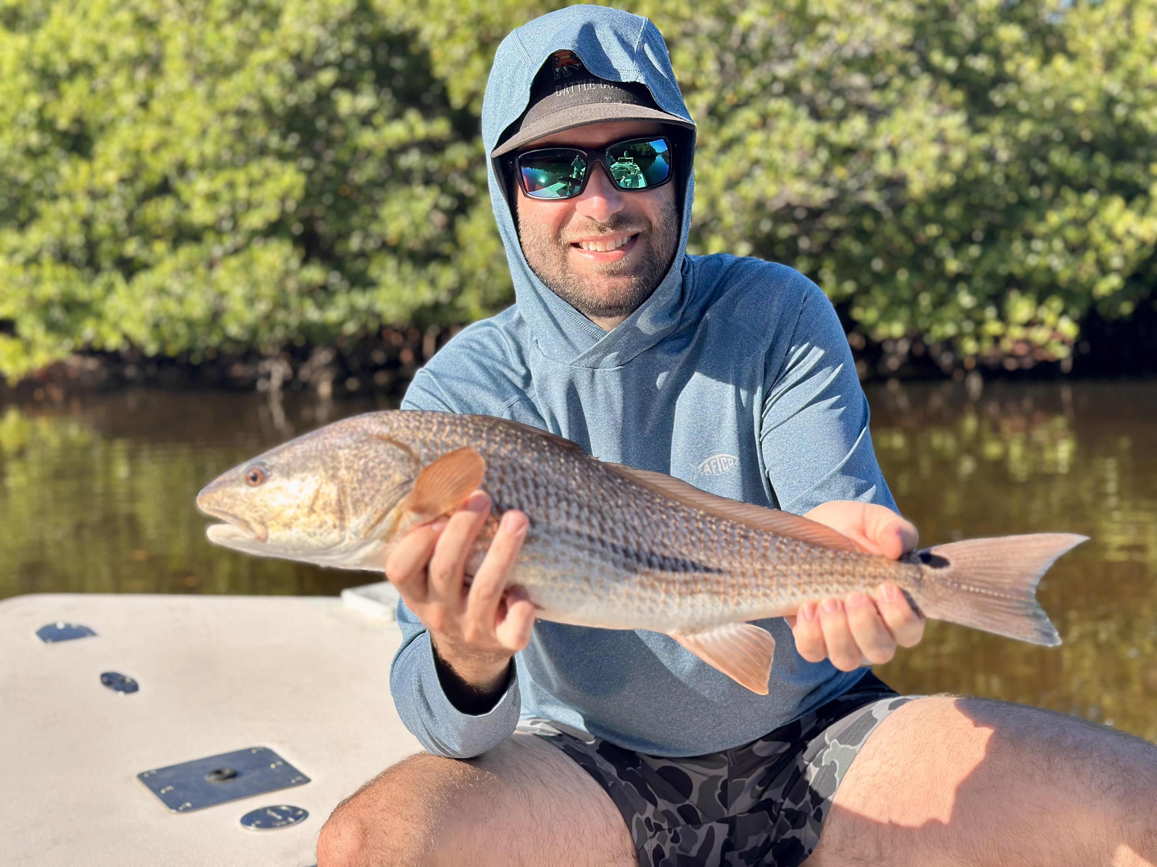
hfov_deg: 39.7
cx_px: 578
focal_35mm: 48
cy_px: 434
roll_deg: +2.5
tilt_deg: -5.0
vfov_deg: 30.3
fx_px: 1604
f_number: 1.78
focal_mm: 6.86
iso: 80
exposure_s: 1/2890
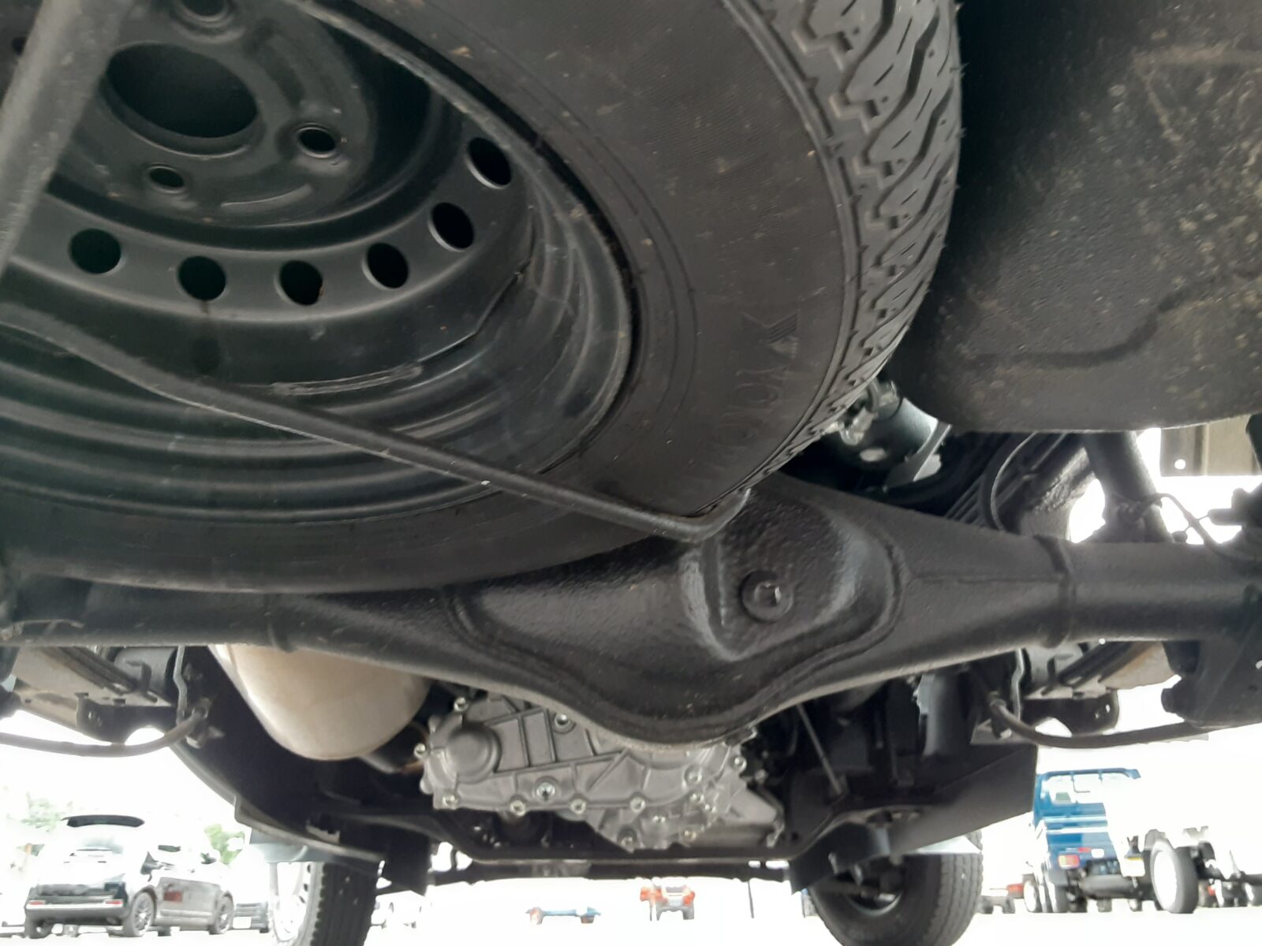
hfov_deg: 65.3
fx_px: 984
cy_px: 473
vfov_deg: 51.4
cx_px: 631
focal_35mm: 27
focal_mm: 2.91
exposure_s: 1/50
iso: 200
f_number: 1.9
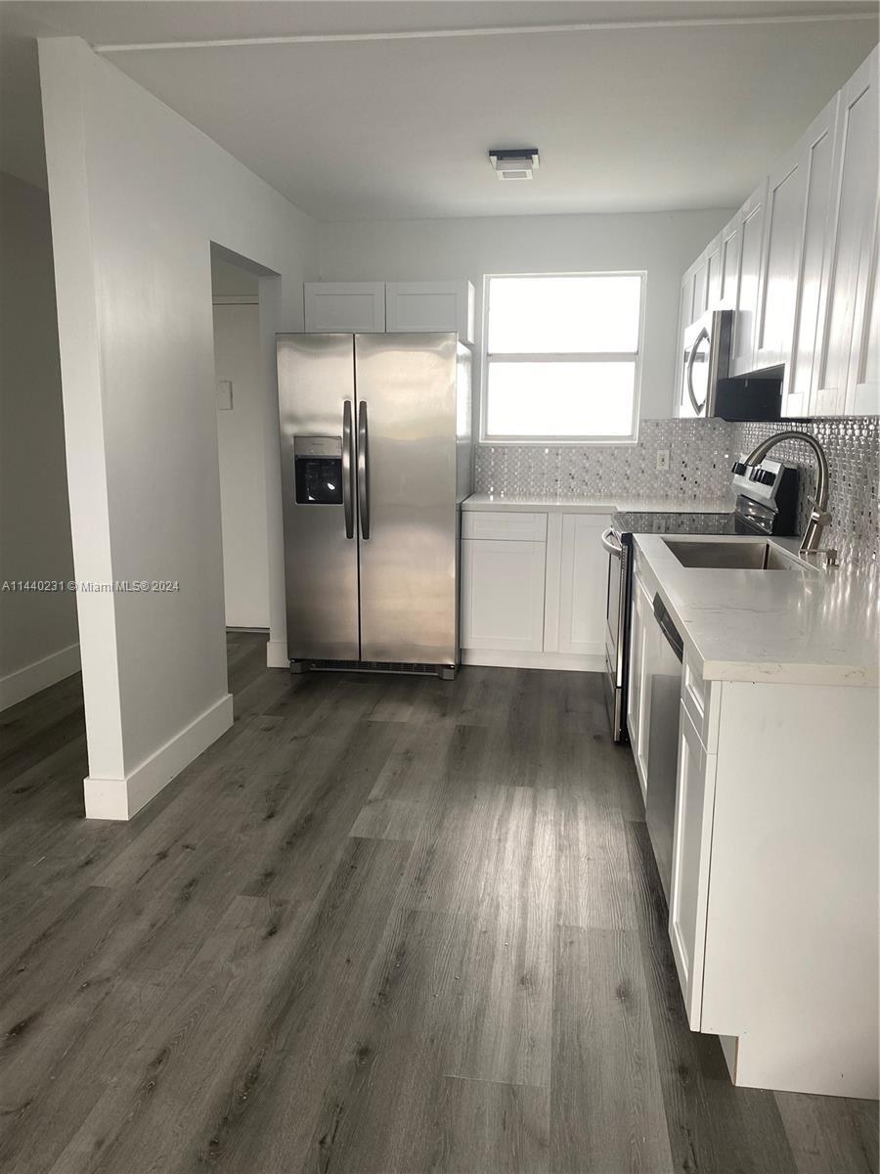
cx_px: 440
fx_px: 881
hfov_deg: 53.1
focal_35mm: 26
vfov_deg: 67.3
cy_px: 587
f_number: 1.8
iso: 50
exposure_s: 1/120
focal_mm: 4.25
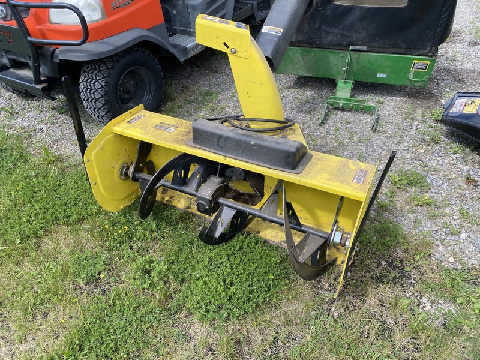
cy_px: 180
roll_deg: +5.0
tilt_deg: -38.2
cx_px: 240
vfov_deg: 53.1
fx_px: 361
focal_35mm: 26
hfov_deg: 67.3
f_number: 1.8
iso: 32
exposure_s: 1/685
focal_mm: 4.25
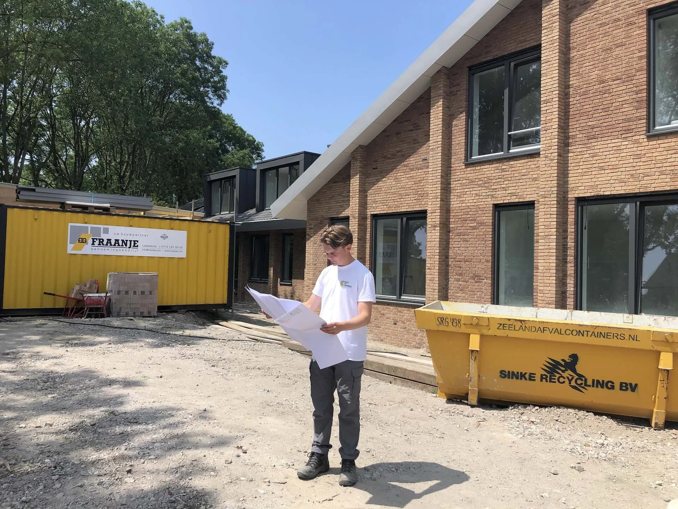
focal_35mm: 28
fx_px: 548
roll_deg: -0.3
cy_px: 254
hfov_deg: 63.4
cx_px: 339
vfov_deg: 49.7
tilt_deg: +3.2
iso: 20
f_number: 1.8
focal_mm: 3.99
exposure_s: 1/1919
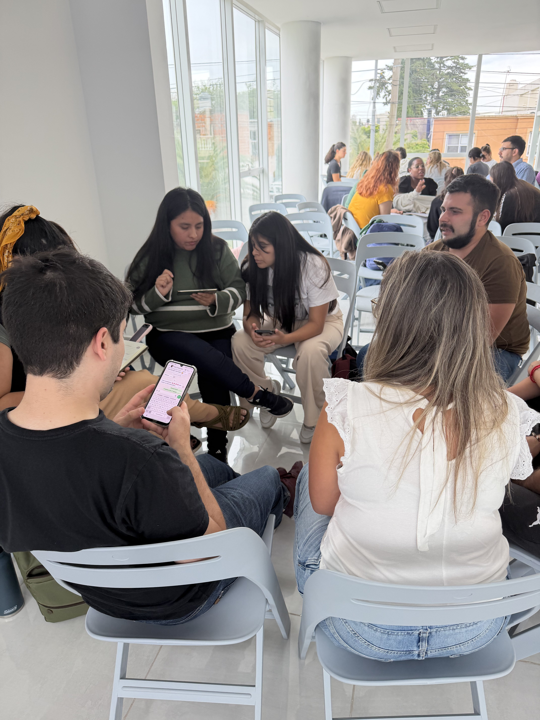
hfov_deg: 56.8
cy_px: 360
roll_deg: -0.2
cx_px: 270
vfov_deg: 71.6
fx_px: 499
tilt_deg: -23.3
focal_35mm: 24
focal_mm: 6.76
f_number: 1.78
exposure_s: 1/100
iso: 80
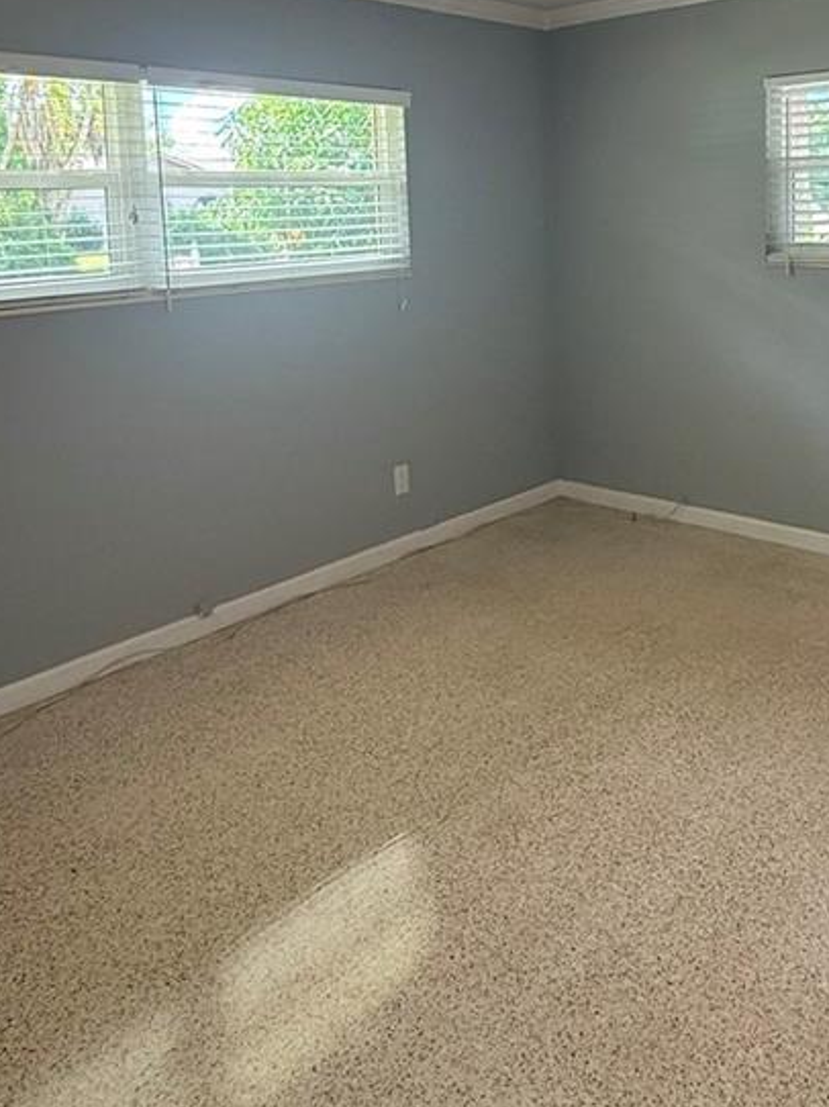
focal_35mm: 31
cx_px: 515
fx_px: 991
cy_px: 312
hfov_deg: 45.1
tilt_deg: -6.1
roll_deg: +1.2
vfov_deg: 56.2
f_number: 2.2
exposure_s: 1/120
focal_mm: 2.22
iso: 200
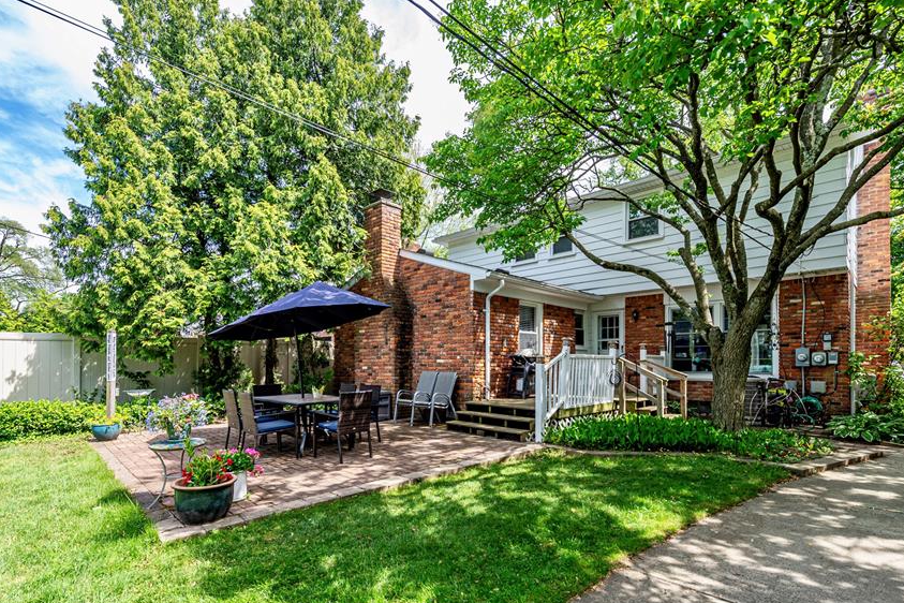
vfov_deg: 70.3
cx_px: 423
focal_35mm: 17
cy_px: 330
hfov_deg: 93.1
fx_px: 427
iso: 400
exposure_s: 1/320
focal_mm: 14
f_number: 8
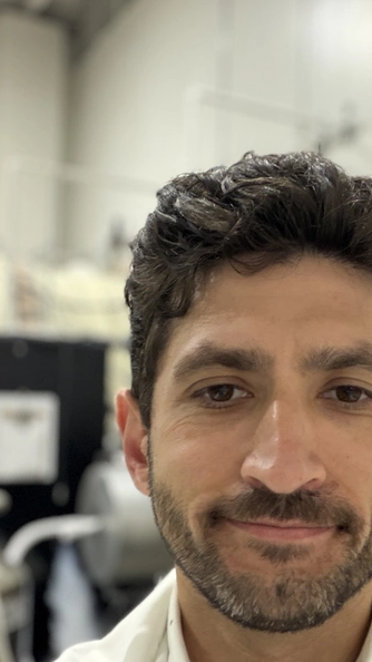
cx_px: 301
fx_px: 772
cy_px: 391
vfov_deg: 46.2
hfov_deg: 26.6
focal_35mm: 44
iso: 250
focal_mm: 2.71
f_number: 1.9
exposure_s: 1/40
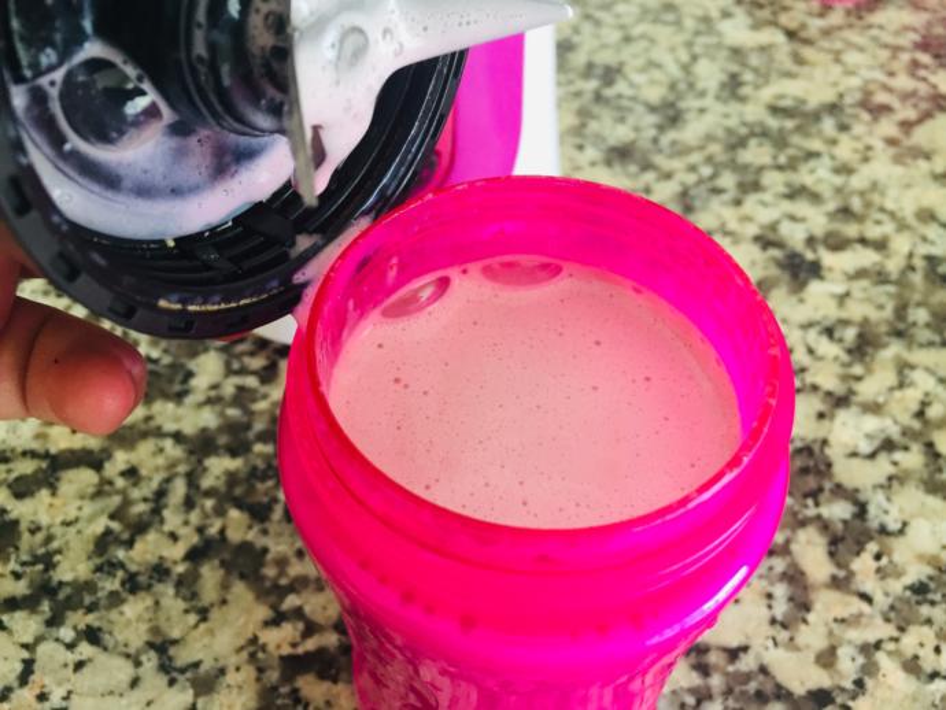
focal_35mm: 29
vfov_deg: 48.3
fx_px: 793
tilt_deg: -51.5
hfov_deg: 61.6
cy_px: 355
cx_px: 473
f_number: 2.2
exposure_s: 1/33
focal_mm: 4.15
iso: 125
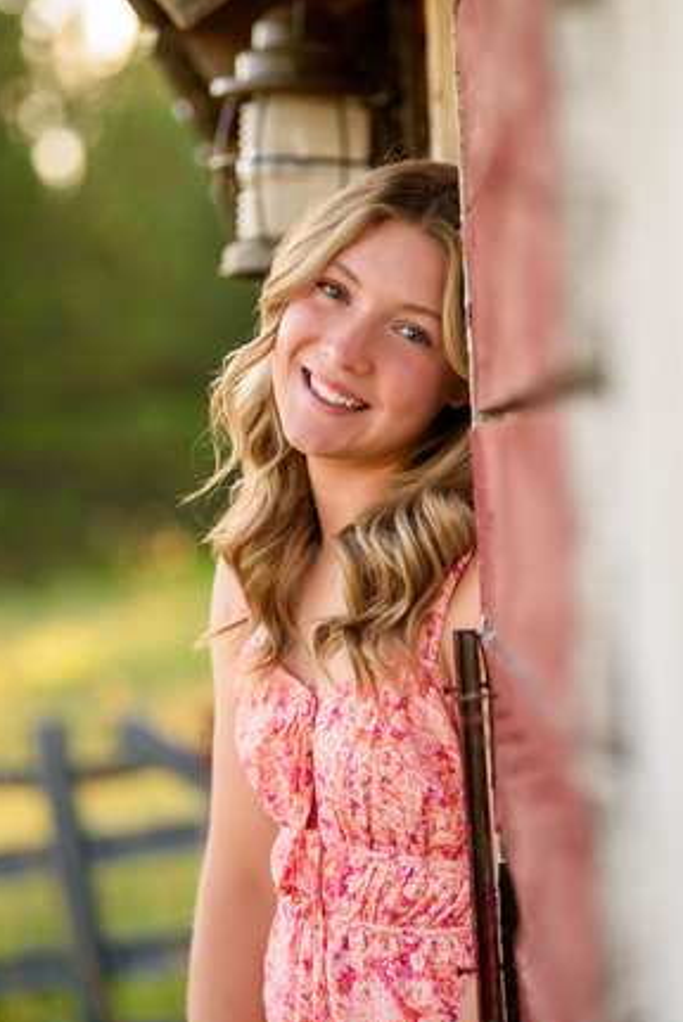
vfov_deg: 15.8
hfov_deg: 10.6
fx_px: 3693
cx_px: 382
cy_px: 436
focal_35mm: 130
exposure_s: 1/800
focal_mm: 112
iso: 400
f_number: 2.8
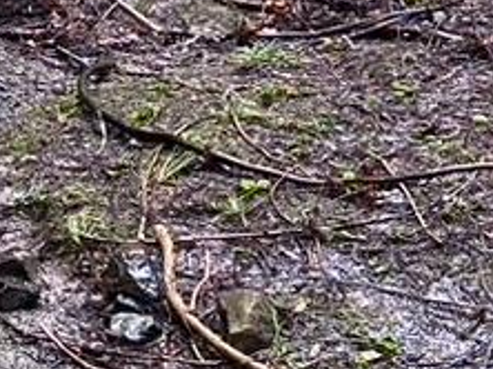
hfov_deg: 15.1
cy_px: -71
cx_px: -271
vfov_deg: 12.1
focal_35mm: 120
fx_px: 1707
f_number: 1.8
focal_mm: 4.25
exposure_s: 1/60
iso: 500
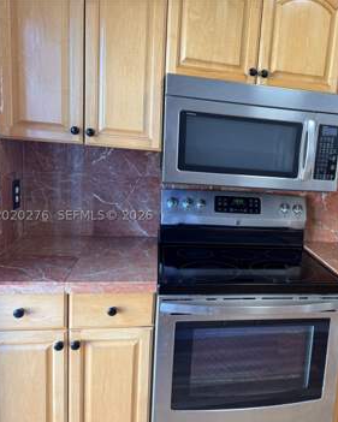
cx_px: 263
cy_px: 215
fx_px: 400
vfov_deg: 55.6
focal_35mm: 32
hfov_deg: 43.9
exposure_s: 1/120
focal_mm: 6.76
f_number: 1.78
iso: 160
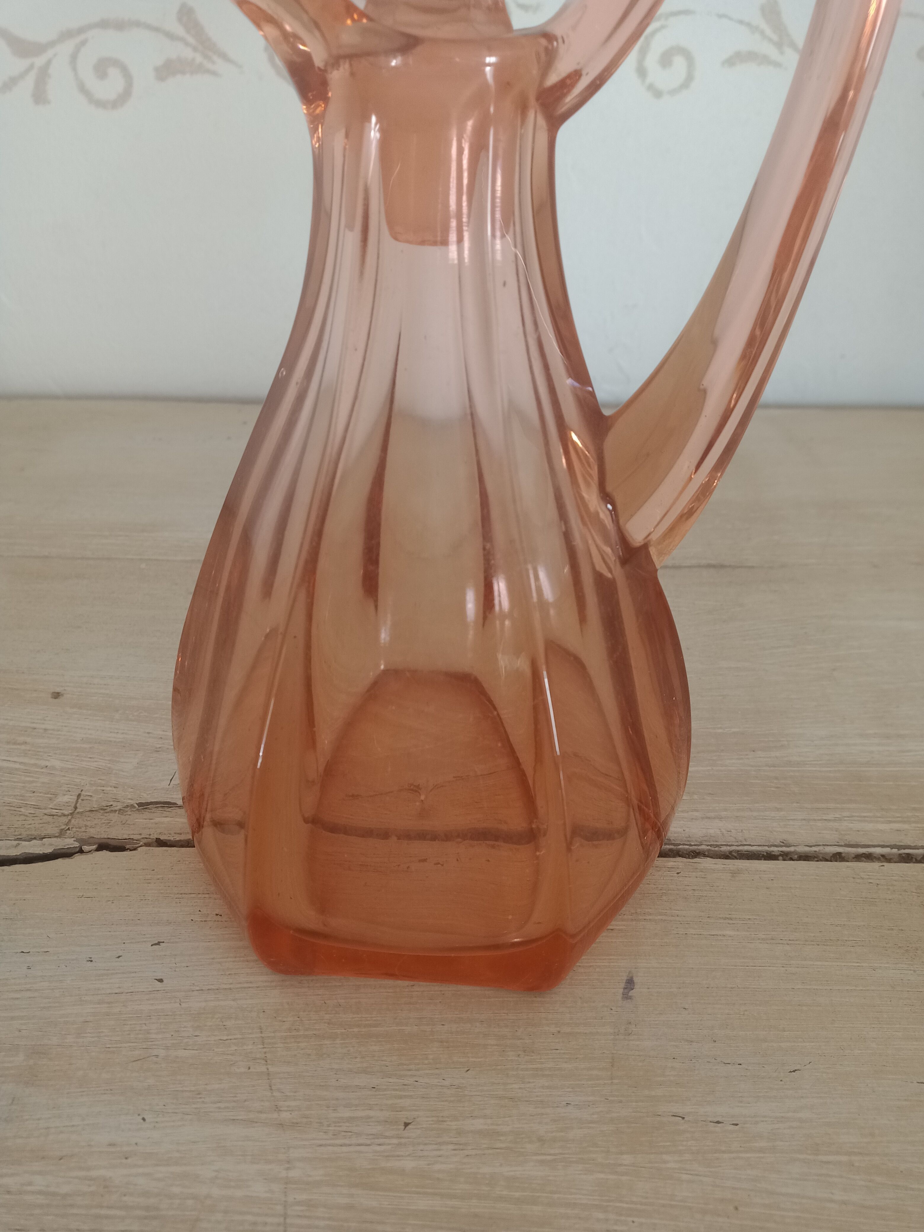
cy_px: 616
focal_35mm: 27
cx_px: 462
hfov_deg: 51.4
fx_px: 961
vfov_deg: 65.3
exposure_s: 1/33.3
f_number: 2
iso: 155
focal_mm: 3.54
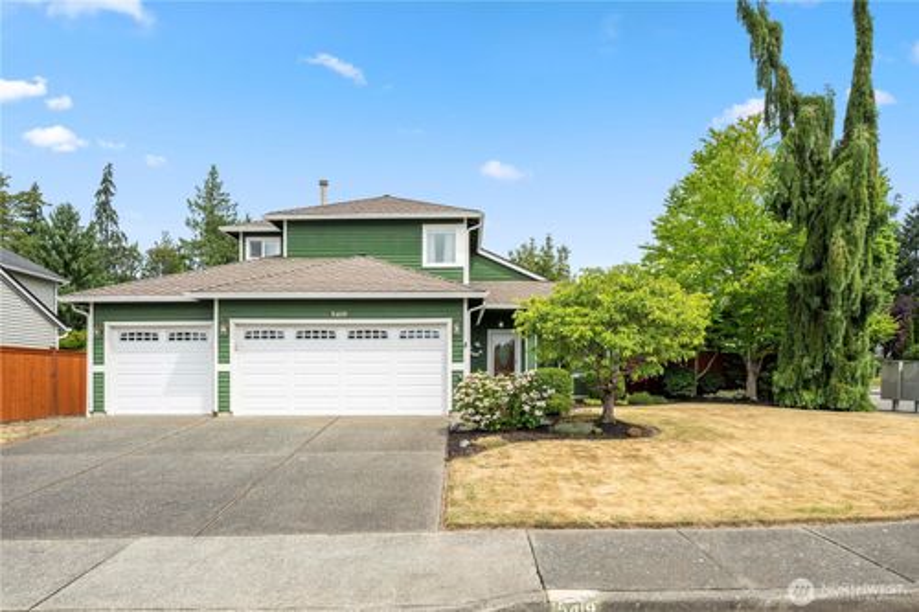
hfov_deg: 79.9
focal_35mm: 22
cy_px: 306
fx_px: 549
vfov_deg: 58.3
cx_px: 460
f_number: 8
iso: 200
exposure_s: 1/200
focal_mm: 21.5
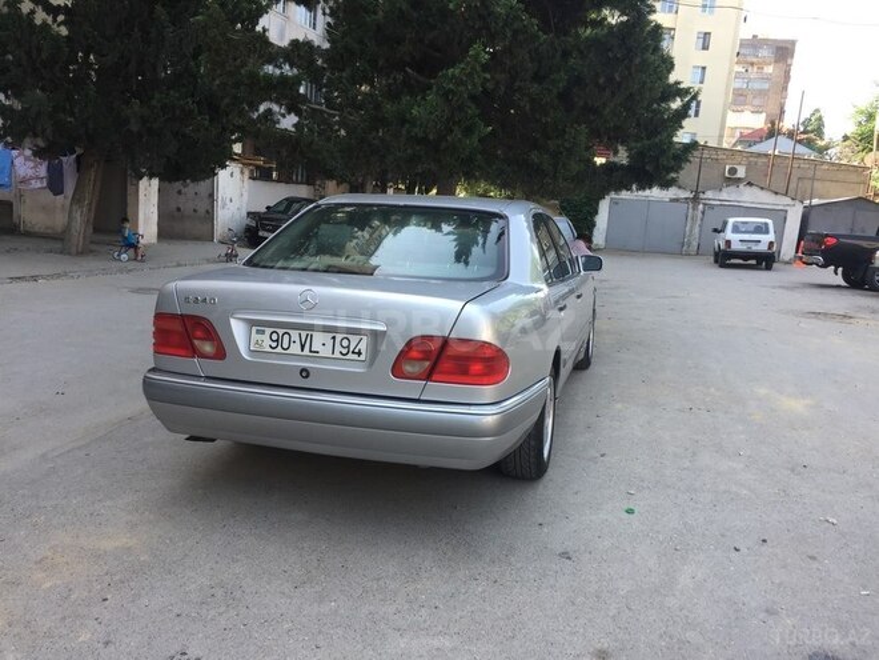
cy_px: 330
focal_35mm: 29
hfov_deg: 61.7
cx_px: 440
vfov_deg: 48.2
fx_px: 736
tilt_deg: -8.9
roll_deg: -5.9
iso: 32
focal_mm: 4.15
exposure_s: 1/191
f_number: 2.2
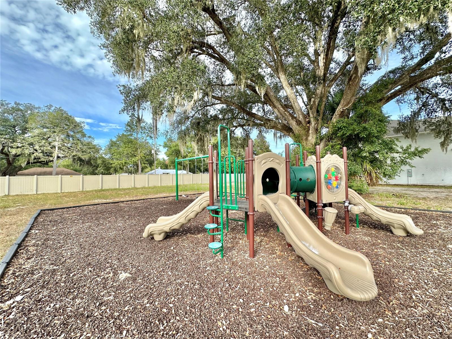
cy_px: 170
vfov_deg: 85.7
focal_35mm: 14
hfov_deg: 102.1
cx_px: 226
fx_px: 183
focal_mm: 2.22
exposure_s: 1/530
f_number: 2.2
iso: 40
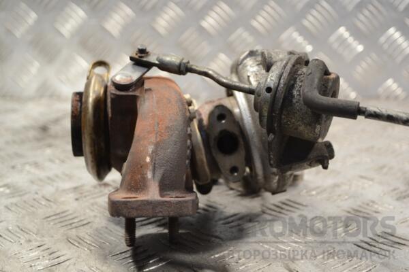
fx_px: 716
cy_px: 136
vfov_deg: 21.6
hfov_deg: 31.9
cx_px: 204
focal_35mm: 63
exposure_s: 1/30
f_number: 5.3
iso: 320
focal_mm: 42
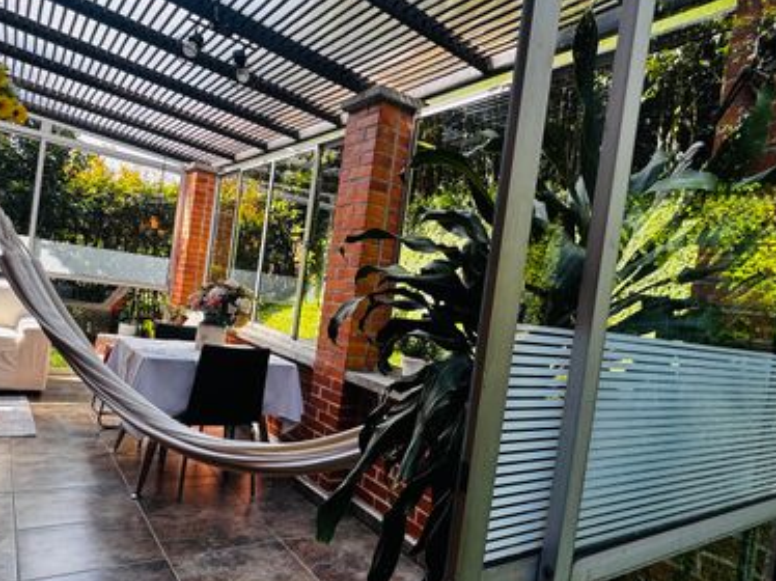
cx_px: 462
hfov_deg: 68.8
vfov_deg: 54.7
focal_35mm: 25
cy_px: 326
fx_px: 560
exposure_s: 1/117
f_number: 2.2
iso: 40
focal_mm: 2.22
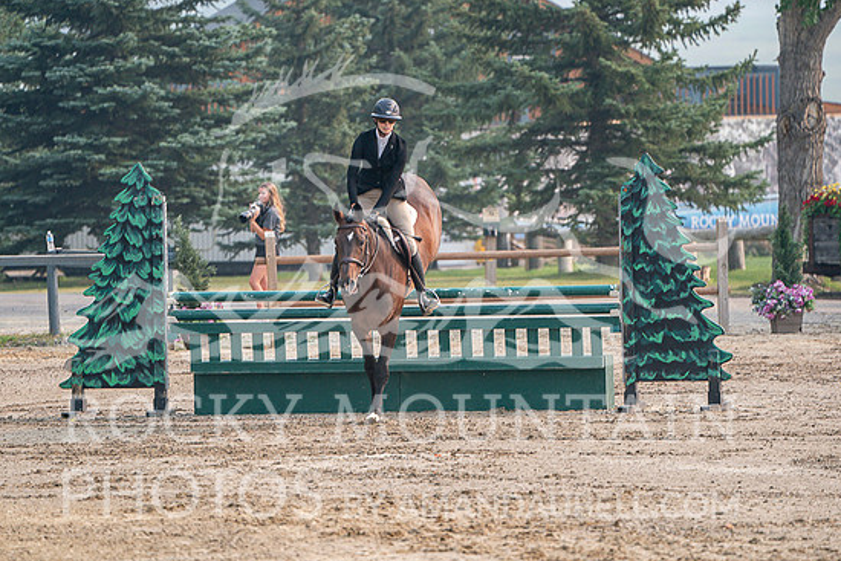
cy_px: 280
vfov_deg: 4.4
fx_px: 7314
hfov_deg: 6.6
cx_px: 407
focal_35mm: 313
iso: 500
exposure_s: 1/640
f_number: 5.6
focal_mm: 297
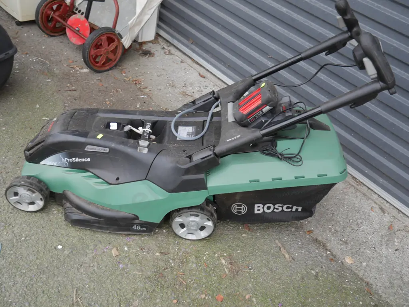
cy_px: 154
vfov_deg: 44.2
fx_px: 378
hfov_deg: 56.8
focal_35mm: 32
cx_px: 204
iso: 200
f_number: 3.6
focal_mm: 16
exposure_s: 1/80
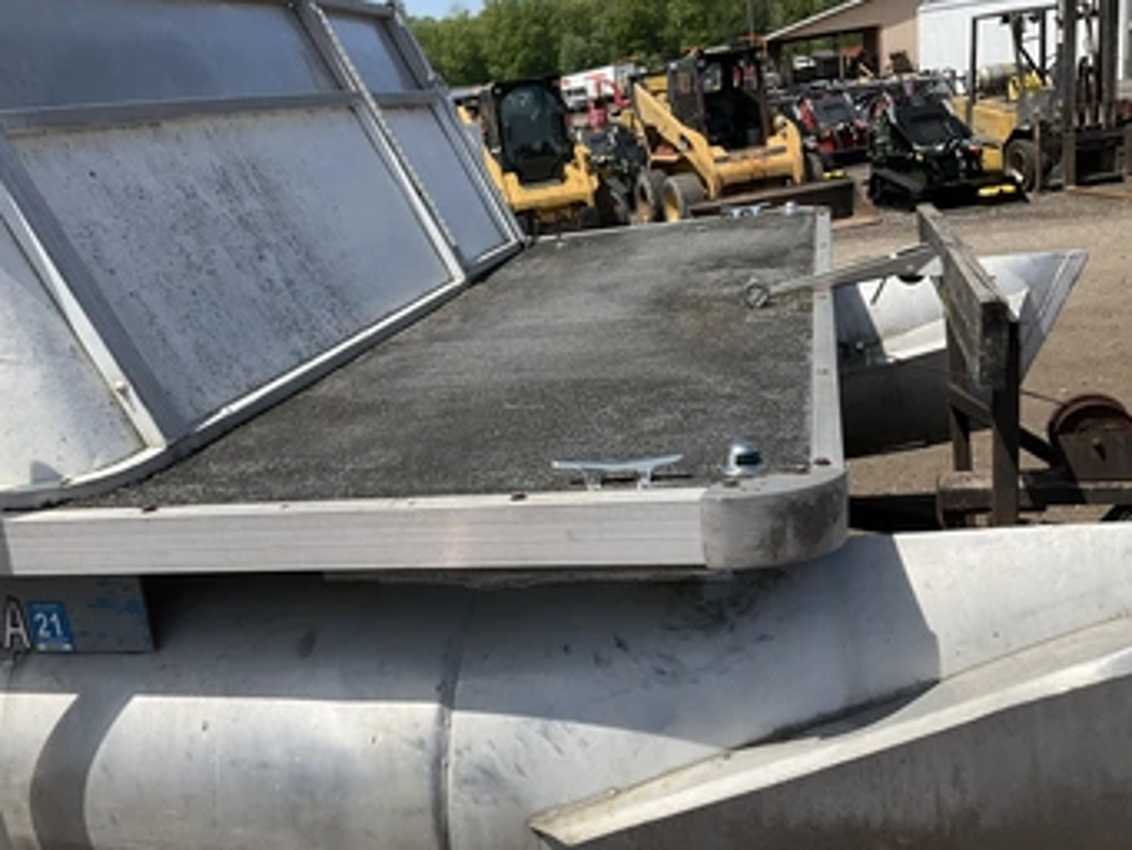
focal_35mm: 34
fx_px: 1112
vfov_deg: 41.8
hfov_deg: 53.9
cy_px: 412
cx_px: 534
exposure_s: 1/2320
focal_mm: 3
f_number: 1.8
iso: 25
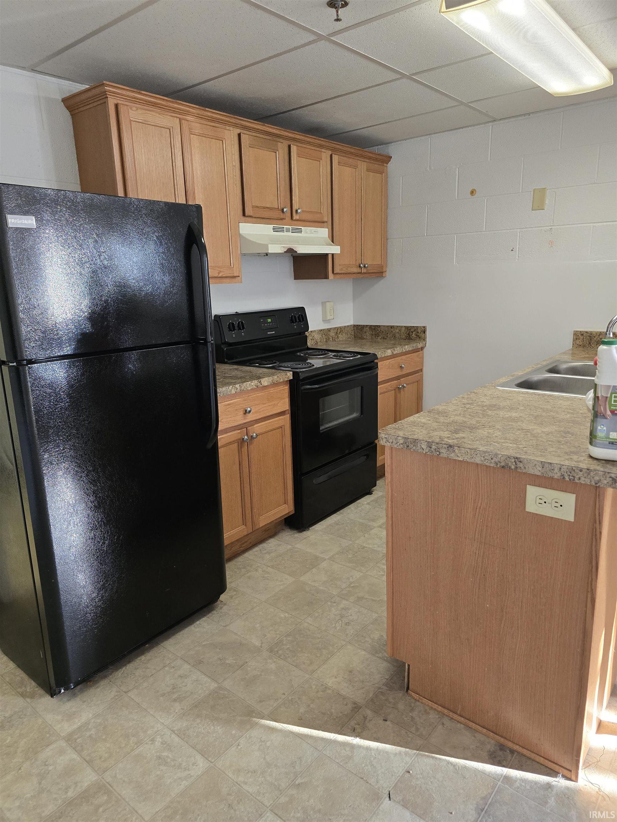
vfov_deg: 73.9
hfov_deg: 58.9
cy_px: 411
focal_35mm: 23
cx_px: 308
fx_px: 547
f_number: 1.7
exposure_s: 1/120
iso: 500
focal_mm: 6.3
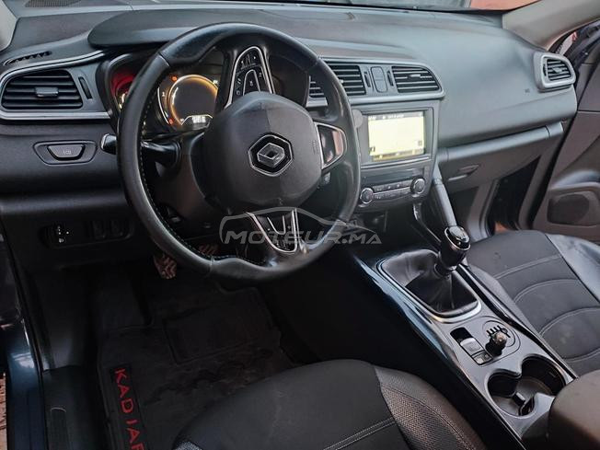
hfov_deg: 69.4
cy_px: 225
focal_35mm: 25
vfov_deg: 54.9
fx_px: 433
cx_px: 300
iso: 2787
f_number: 1.9
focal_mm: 6.04
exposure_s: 1/17
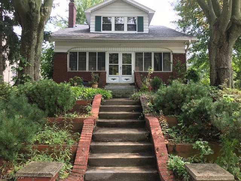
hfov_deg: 63.4
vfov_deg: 49.7
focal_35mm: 28
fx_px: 195
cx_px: 120
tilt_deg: +3.0
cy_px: 90
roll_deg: +0.3
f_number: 1.8
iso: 20
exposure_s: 1/218
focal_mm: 3.99
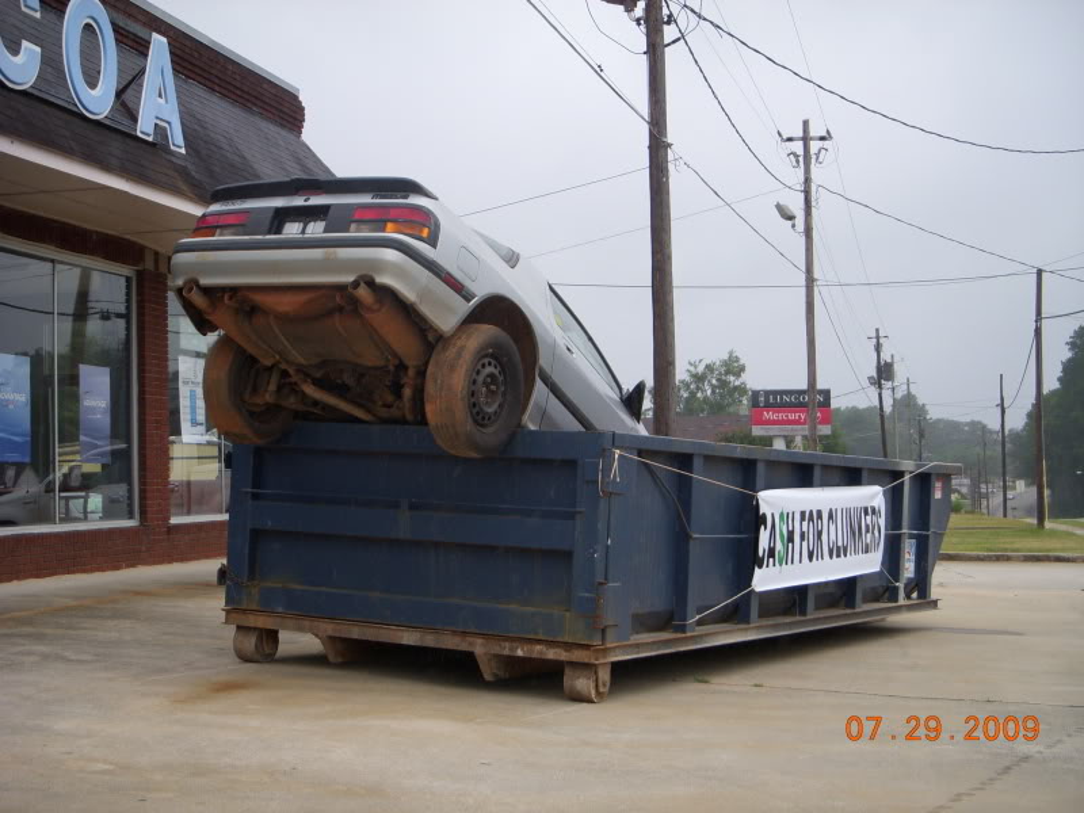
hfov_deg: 33.8
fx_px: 1785
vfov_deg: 25.7
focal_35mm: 57
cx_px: 542
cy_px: 406
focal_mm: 9.4
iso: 100
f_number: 3.6
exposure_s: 1/320
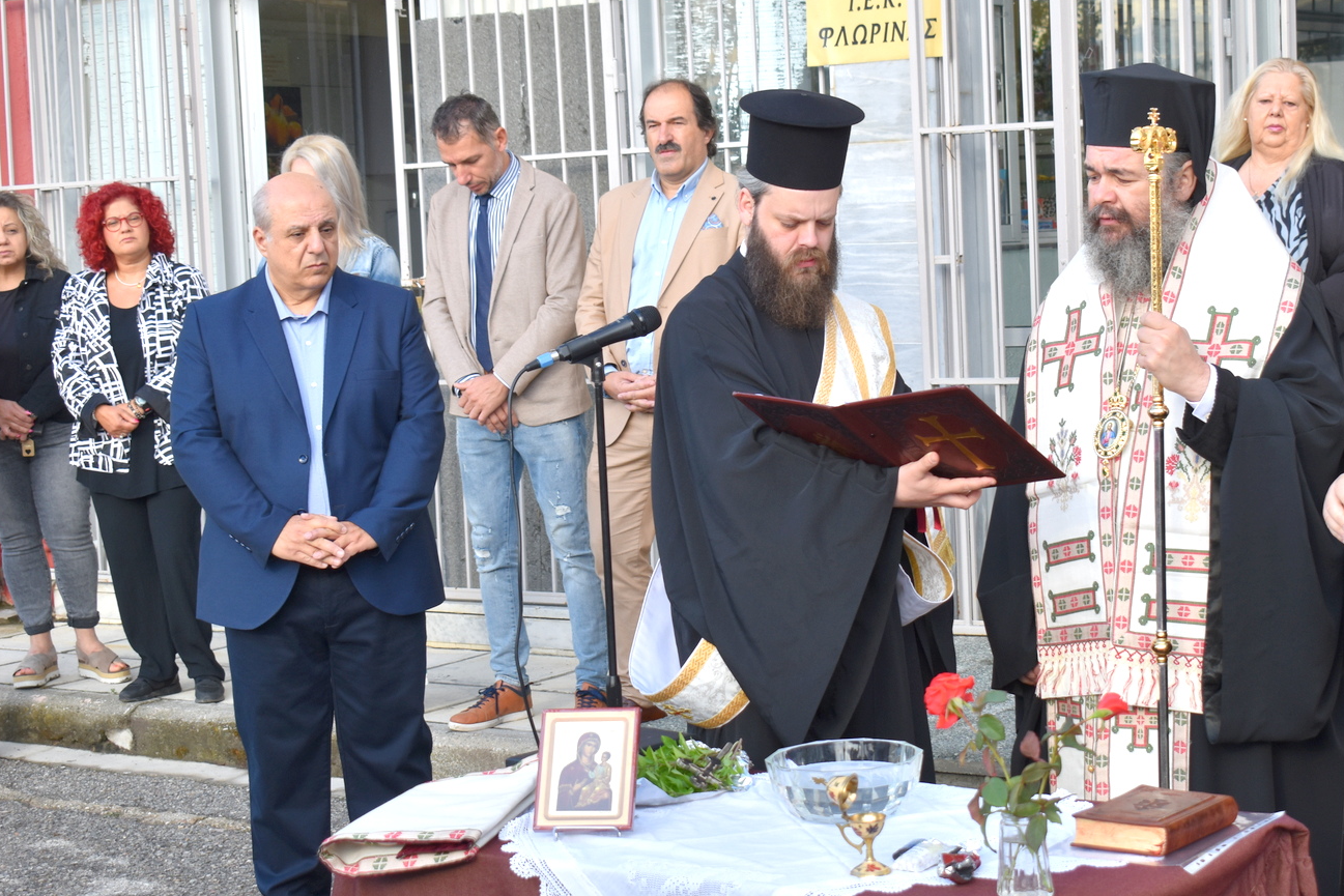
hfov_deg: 27.3
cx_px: 817
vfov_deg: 18.4
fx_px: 2763
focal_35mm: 74
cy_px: 512
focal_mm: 40
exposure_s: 1/160
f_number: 6.3
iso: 200
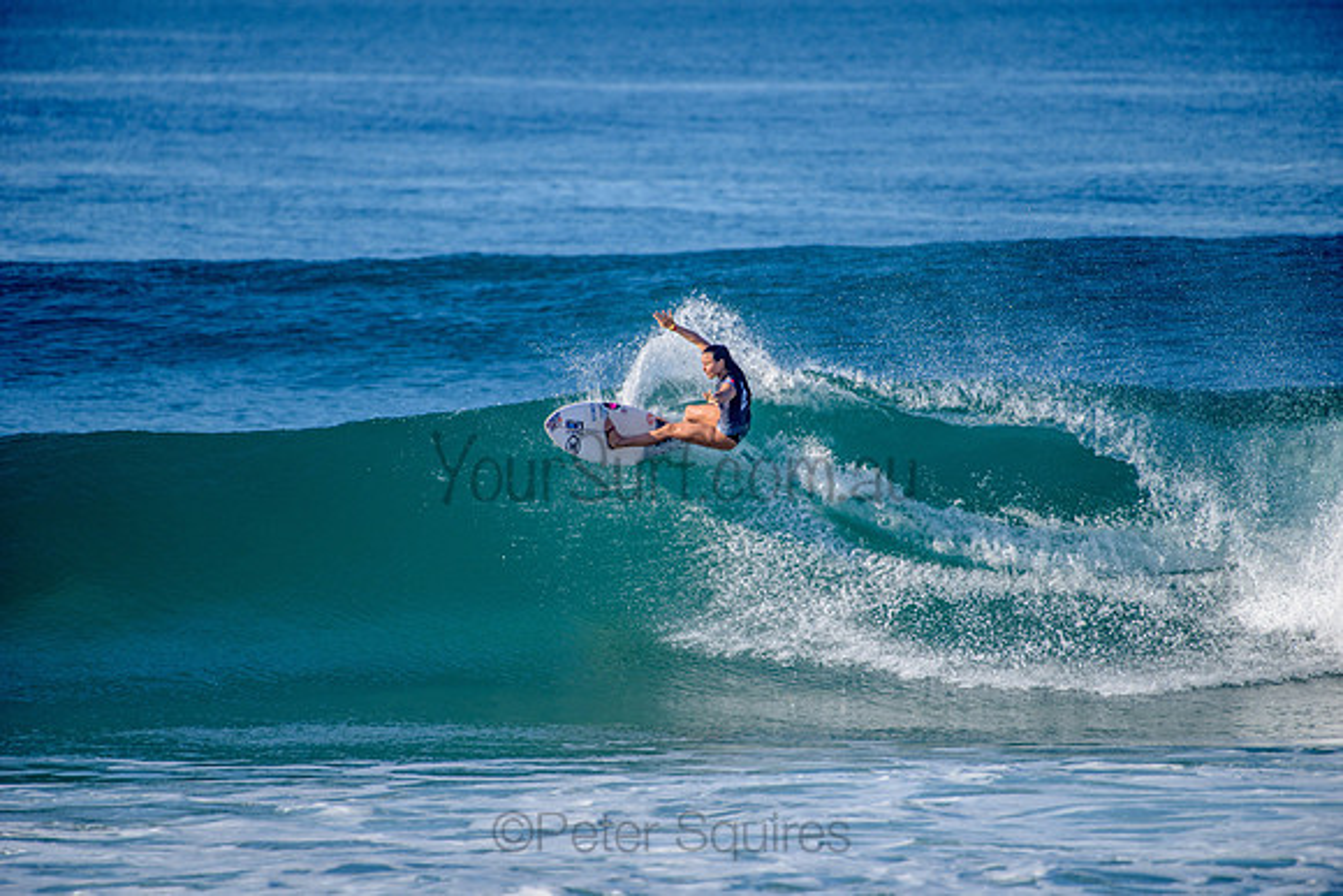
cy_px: 448
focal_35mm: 500
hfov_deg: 4.1
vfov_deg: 2.8
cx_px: 672
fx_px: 18656
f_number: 5.6
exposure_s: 1/1600
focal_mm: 500
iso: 180
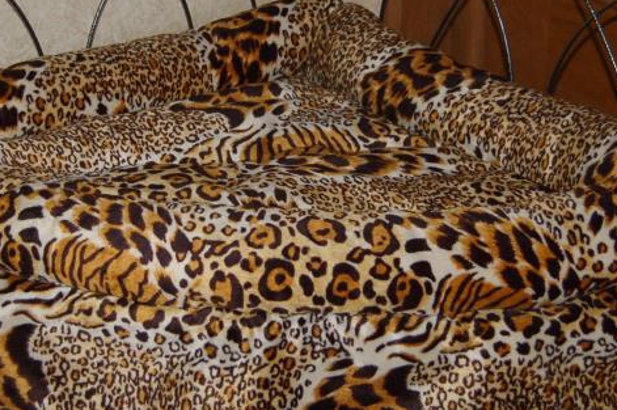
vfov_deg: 13.4
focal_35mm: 102
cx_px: 286
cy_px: 129
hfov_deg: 20.0
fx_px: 1746
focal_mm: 32
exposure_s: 1/60
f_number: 4.5
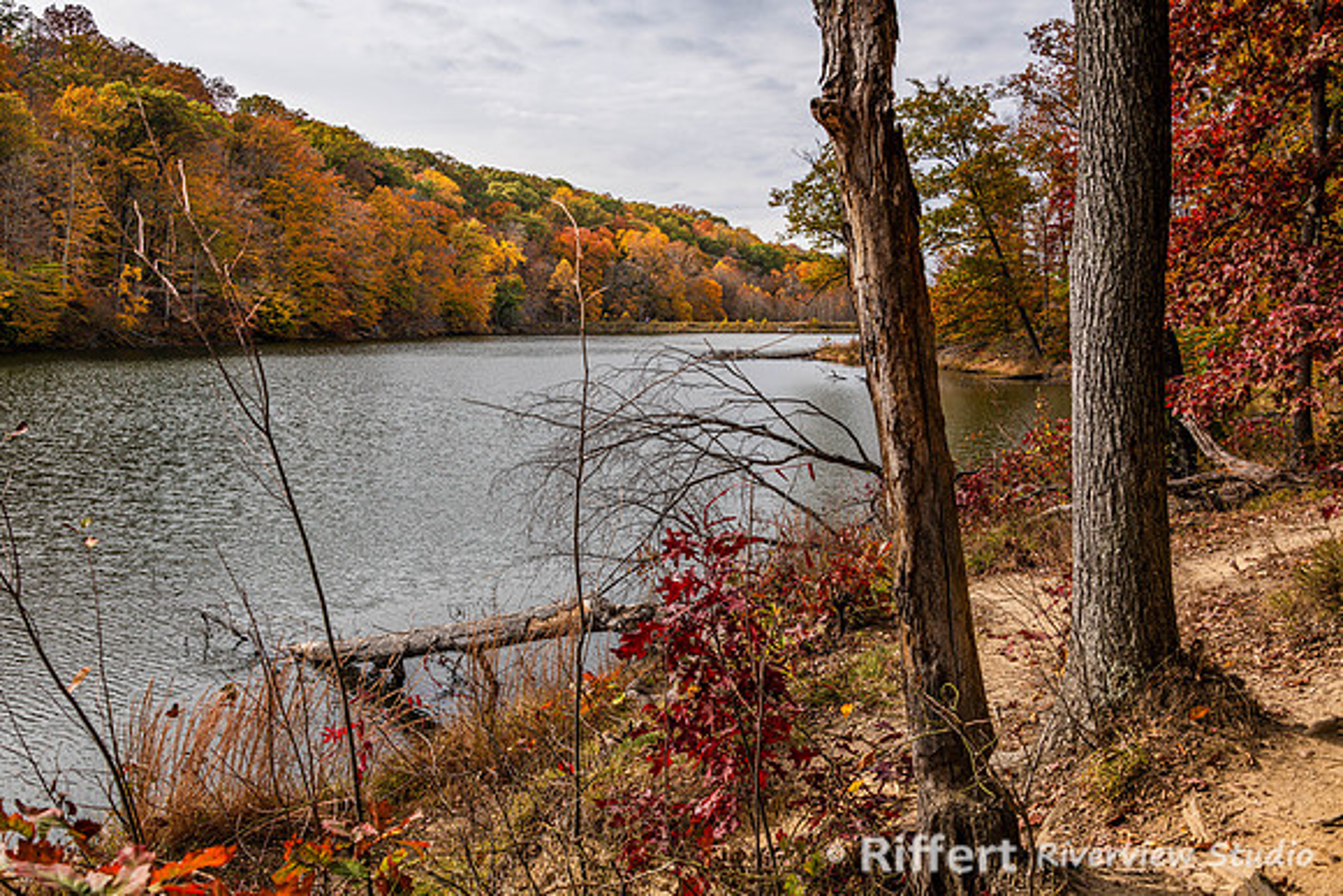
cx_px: 672
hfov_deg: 58.7
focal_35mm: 32
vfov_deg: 41.1
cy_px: 448
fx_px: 1194
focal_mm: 32
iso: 64
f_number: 8
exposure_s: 1/200
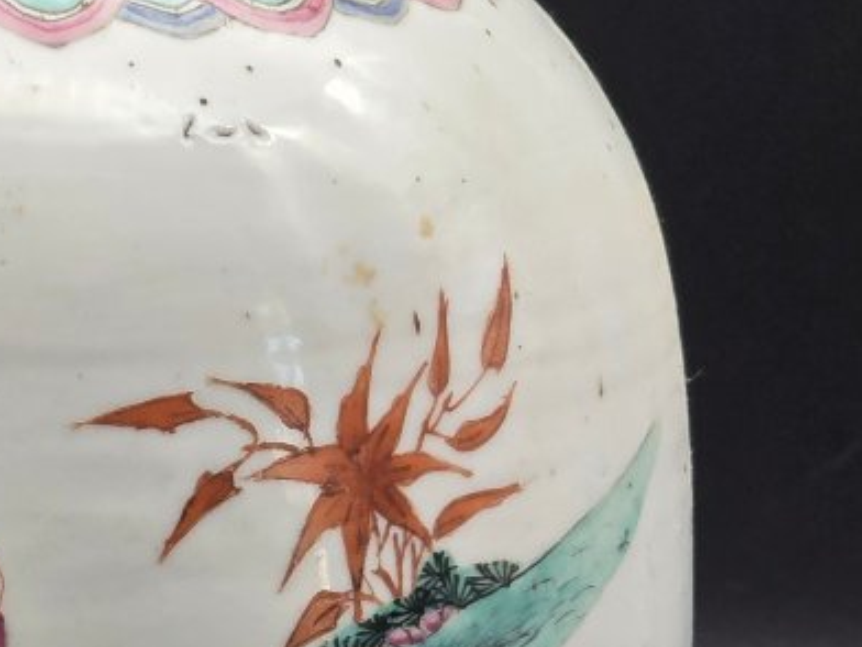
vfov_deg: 7.0
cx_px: -26
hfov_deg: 9.3
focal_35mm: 211
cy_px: 750
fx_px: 5254
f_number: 2.4
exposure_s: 1/69.4
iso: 160
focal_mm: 7.9
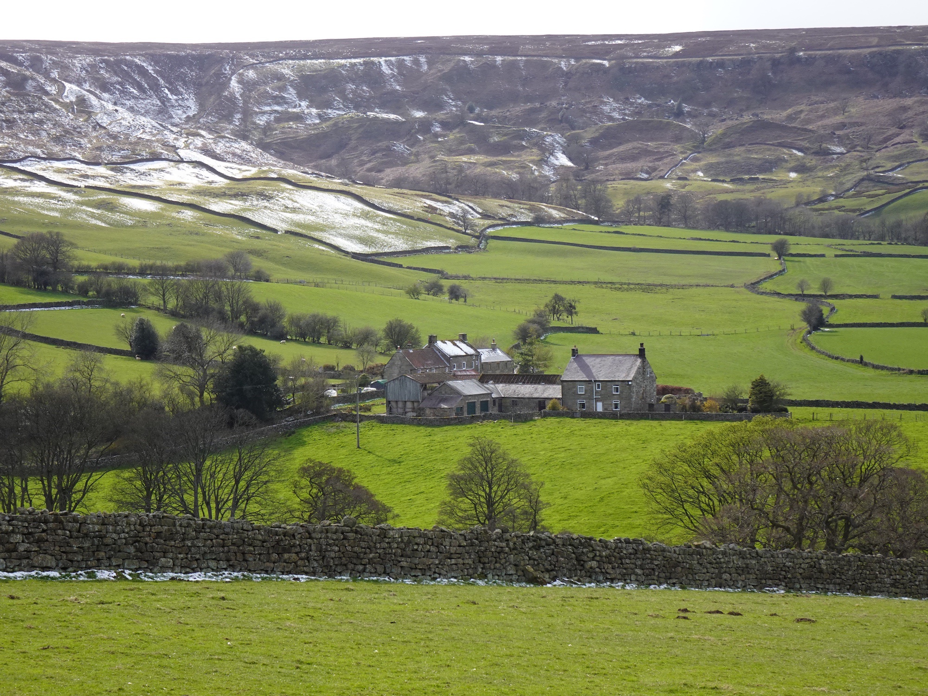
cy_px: 348
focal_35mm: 91
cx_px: 464
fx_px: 2440
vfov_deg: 16.2
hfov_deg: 21.5
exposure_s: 1/200
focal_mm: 14.29
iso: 80
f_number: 5
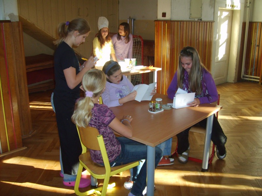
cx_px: 131
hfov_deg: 52.6
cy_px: 98
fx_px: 265
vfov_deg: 40.7
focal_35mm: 35
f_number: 2.8
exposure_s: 1/45
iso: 100
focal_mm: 5.8
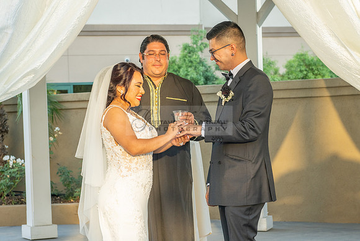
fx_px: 965
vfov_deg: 14.2
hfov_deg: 21.1
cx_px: 180
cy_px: 146
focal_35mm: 97
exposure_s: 1/200
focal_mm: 70
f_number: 6.3
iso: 500
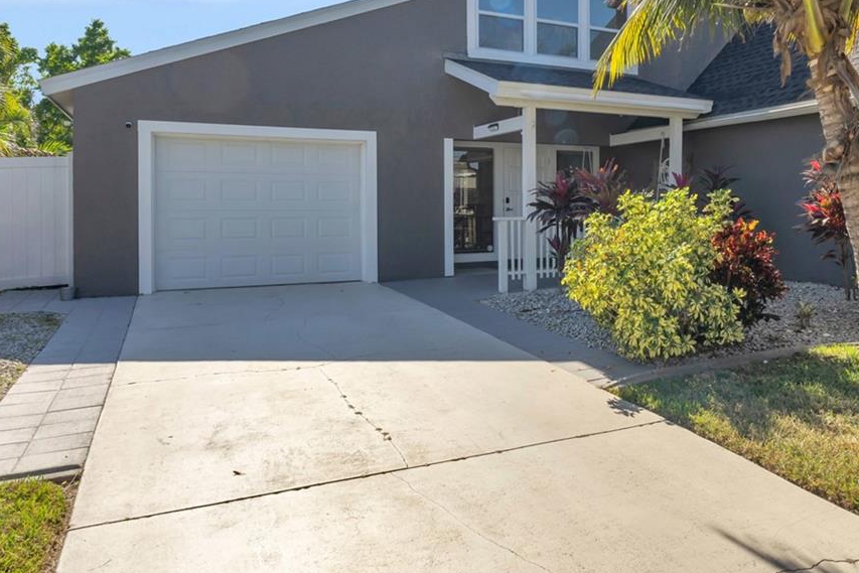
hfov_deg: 59.8
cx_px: 601
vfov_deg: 43.2
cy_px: 210
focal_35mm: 30
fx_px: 716
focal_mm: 16
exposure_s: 1/500
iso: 200
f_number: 9
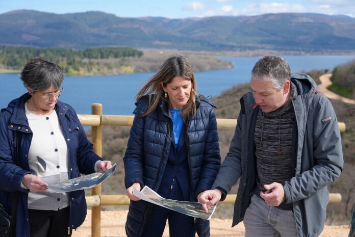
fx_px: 513
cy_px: 118
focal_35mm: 52
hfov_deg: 38.2
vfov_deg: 26.0
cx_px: 178
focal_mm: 52
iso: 80
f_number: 4.5
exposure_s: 1/500
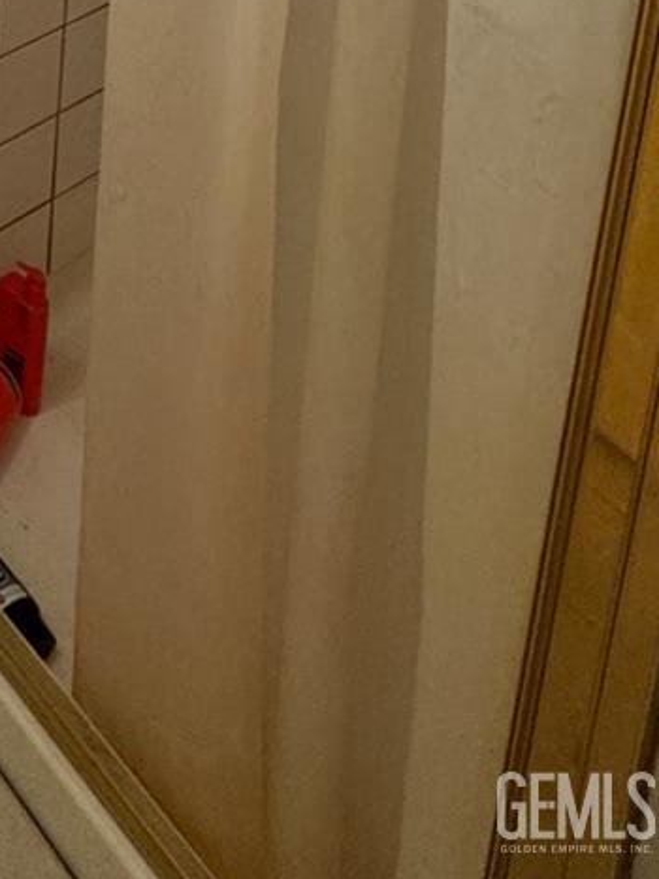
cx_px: -391
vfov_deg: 26.5
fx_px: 1143
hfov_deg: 23.7
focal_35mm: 45
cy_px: -510
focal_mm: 2.22
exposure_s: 1/120
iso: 160
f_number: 2.2
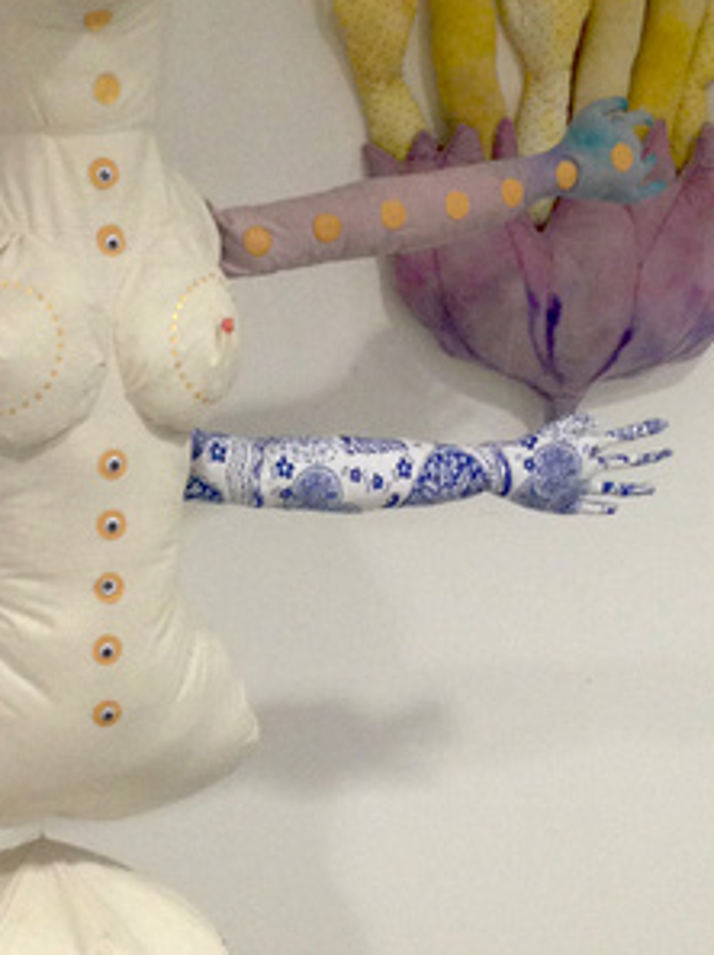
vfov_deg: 22.0
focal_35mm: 89
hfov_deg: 16.5
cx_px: 225
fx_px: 2453
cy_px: 521
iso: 125
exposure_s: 1/20
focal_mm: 4.13
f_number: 2.4
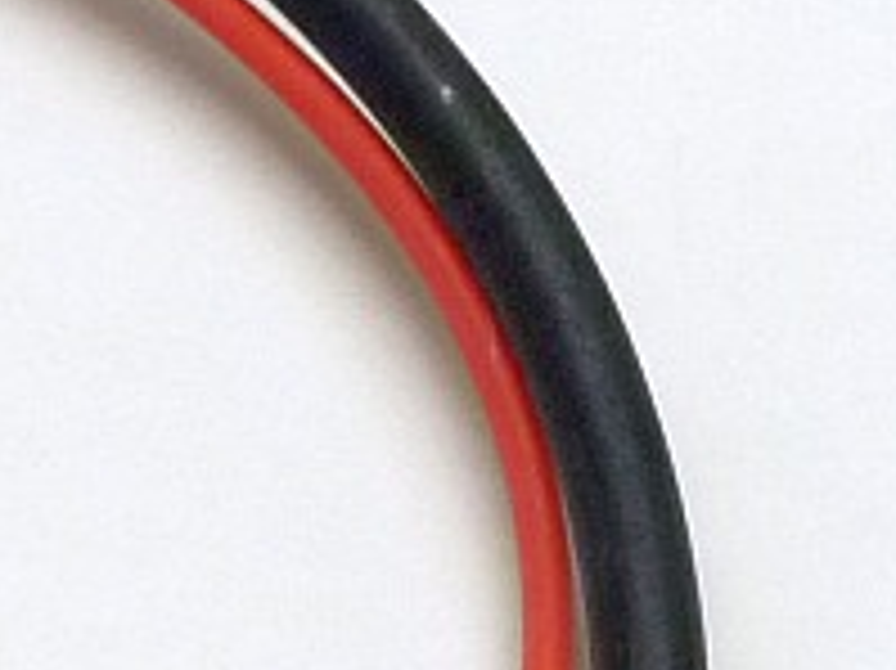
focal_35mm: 188
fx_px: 4863
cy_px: 746
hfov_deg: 9.9
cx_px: -790
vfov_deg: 7.8
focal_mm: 6.5
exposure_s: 1/30
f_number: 3.6
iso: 400
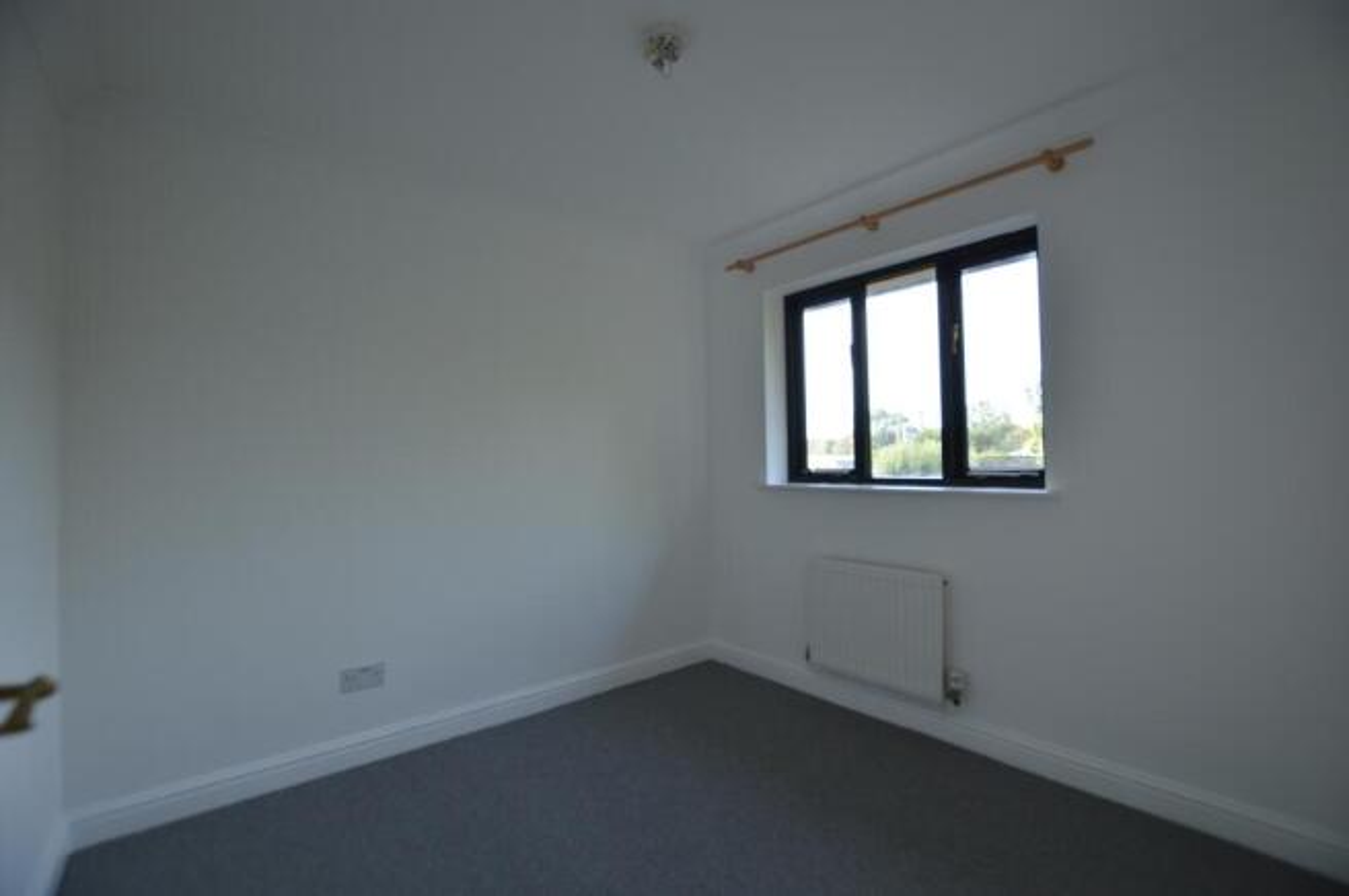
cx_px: 674
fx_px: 562
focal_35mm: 15
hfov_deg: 100.4
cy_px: 448
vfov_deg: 77.2
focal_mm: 10
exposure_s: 1/60
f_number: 4
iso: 100
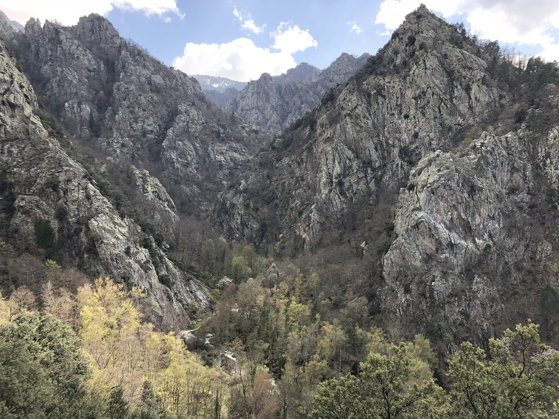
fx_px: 452
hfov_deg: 63.4
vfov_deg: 49.7
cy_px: 210
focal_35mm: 28
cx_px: 280
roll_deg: +2.2
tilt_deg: +0.2
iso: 20
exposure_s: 1/366
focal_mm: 4
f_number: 1.8
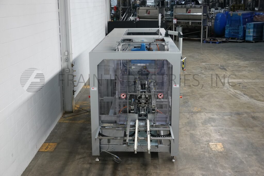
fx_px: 352
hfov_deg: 41.1
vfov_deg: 28.1
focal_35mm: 48
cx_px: 132
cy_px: 88
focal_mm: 17.88
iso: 320
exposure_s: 1/50
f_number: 4
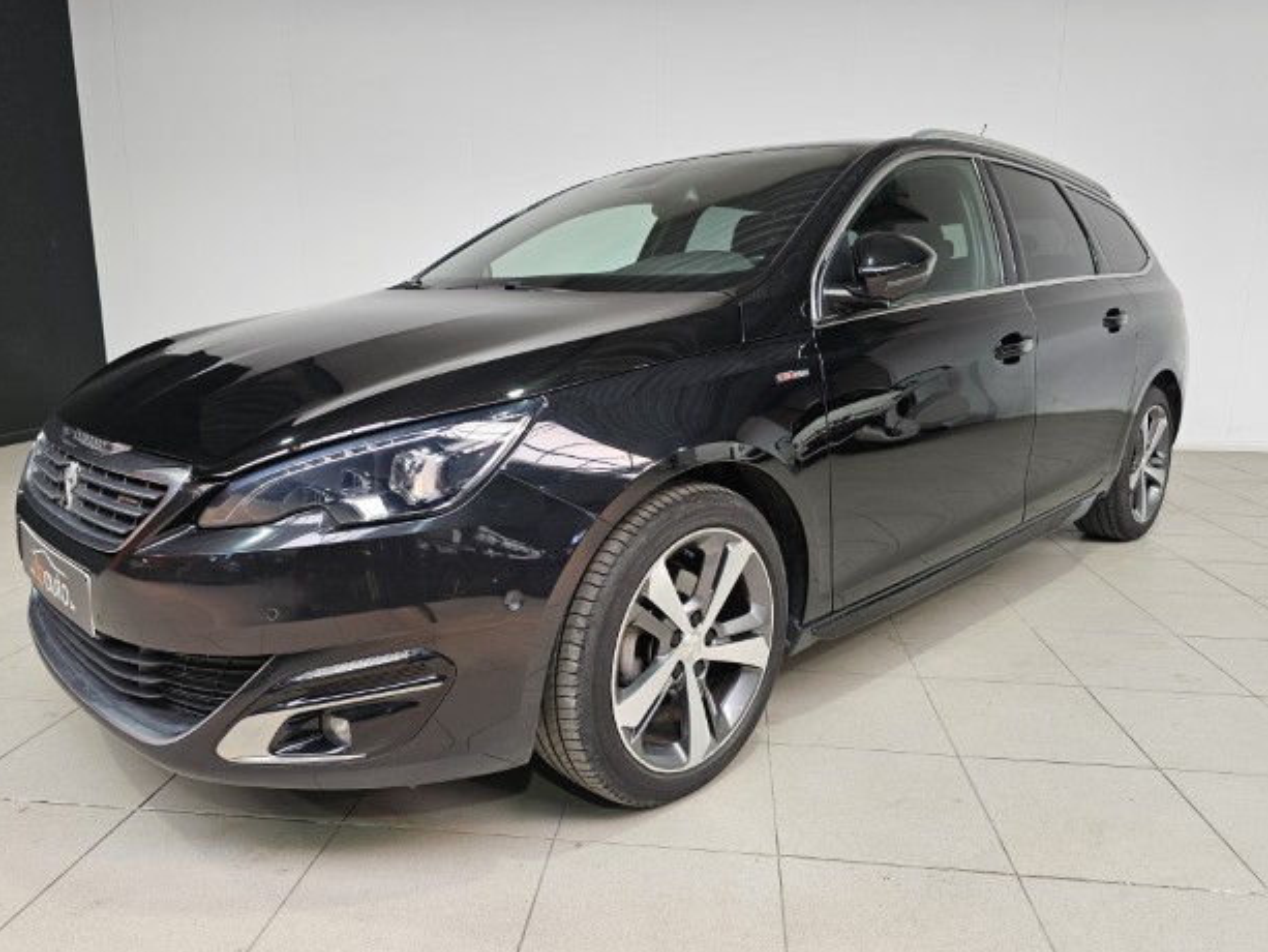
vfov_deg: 56.8
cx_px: 623
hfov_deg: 71.6
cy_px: 472
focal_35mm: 24
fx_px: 879
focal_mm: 6.3
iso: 80
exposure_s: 1/180
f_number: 1.7
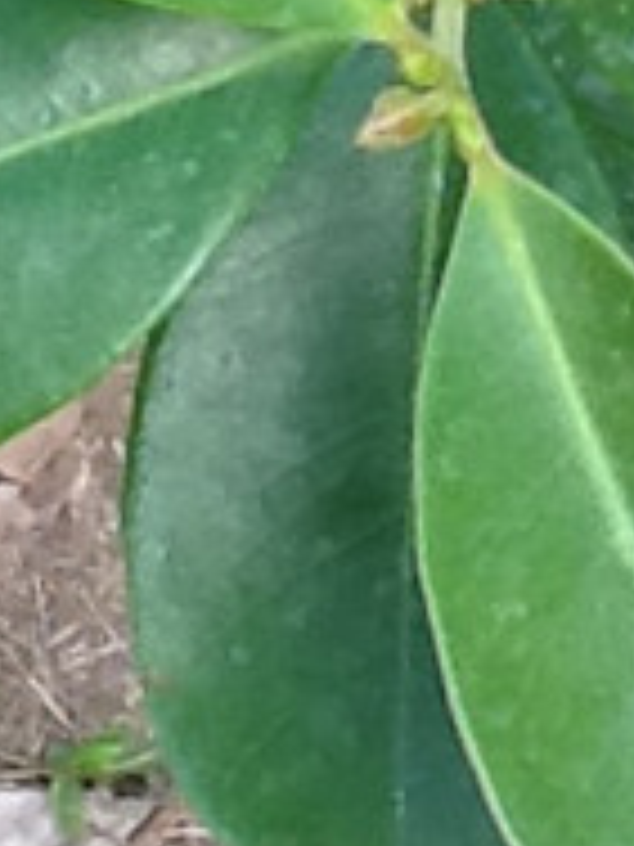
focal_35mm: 187
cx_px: 495
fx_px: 4567
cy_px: -9
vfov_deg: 10.5
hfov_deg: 7.9
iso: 40
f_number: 2.4
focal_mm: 2.03
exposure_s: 1/190
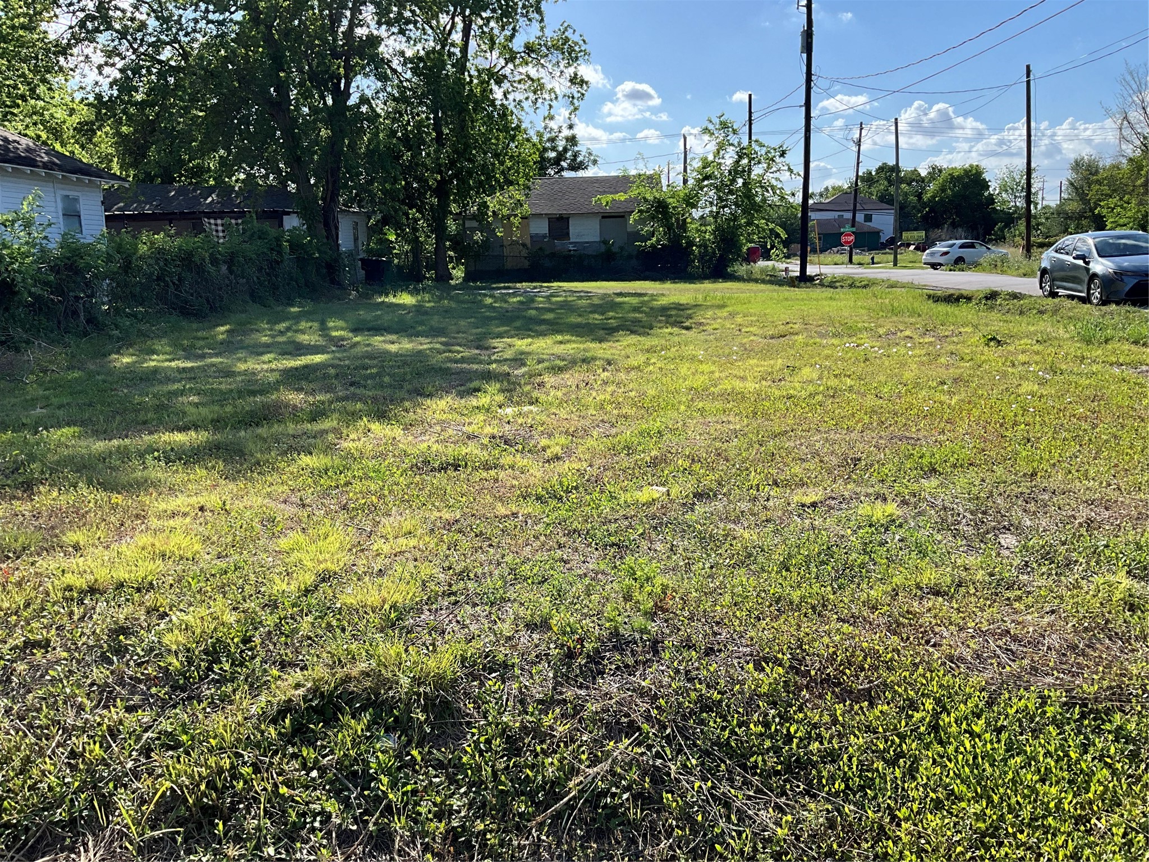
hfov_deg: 61.7
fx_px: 963
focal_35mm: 29
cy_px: 431
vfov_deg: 48.2
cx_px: 574
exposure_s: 1/1311
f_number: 1.8
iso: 25
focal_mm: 3
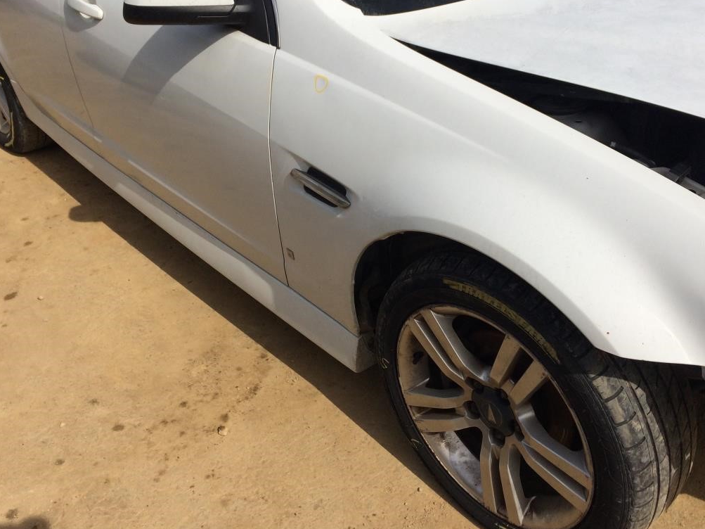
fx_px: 753
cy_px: 207
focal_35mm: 37
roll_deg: +3.0
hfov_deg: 50.1
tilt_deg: -25.4
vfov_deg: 38.5
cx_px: 368
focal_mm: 4.15
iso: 32
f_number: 2.2
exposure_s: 1/3731
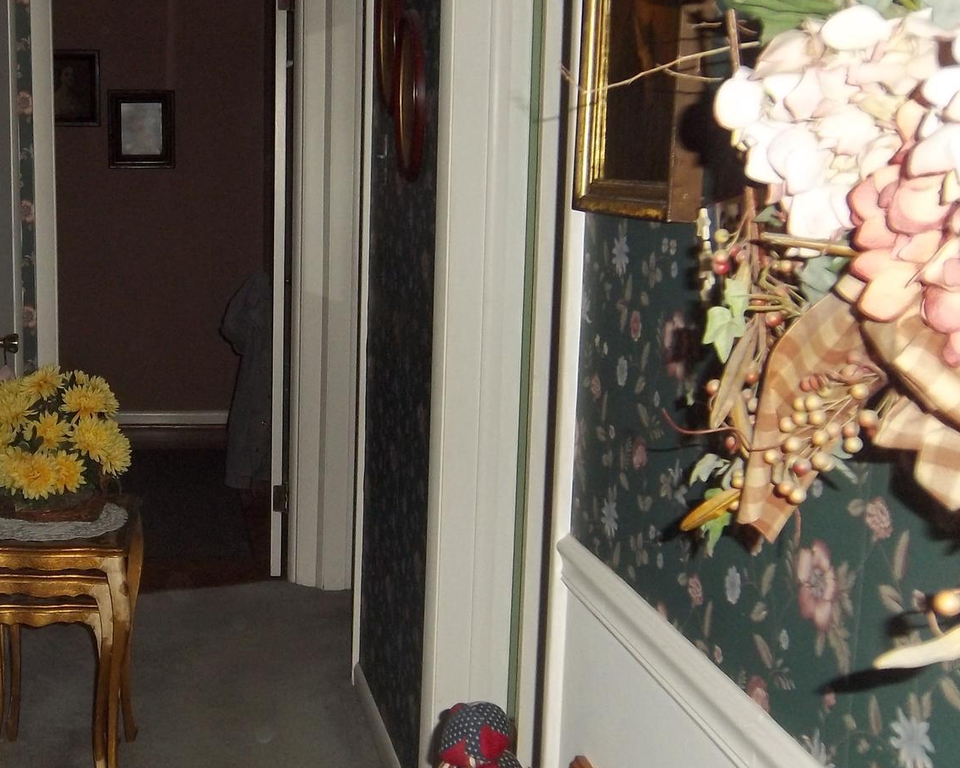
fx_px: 1392
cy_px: 422
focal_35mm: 49
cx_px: 251
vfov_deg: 30.8
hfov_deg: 37.2
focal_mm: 5.05
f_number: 3.5
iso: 160
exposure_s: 1/30
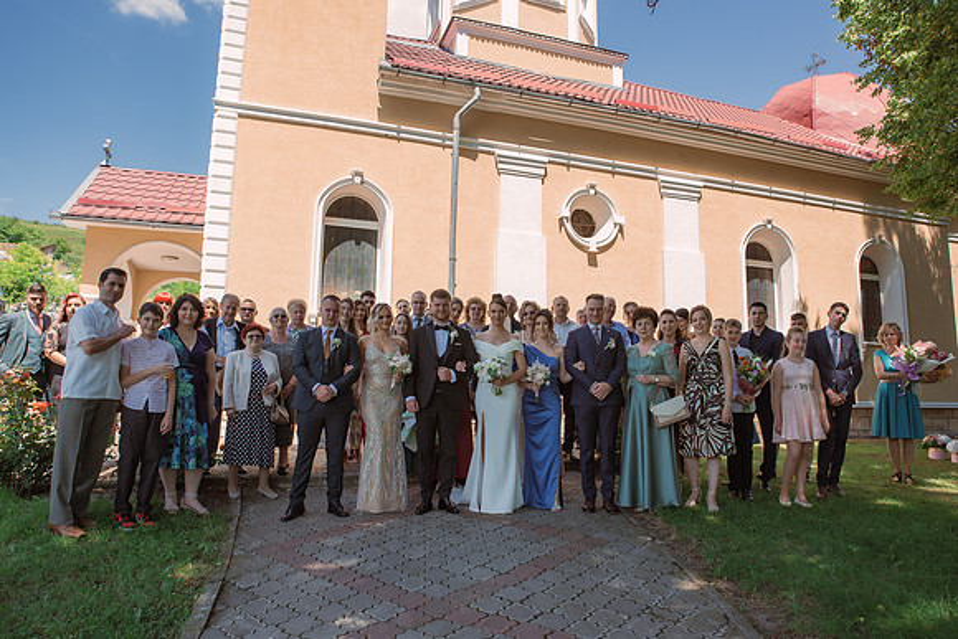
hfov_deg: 71.3
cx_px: 500
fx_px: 667
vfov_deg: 51.2
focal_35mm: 25
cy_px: 333
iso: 320
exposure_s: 1/320
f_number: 6.3
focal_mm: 24
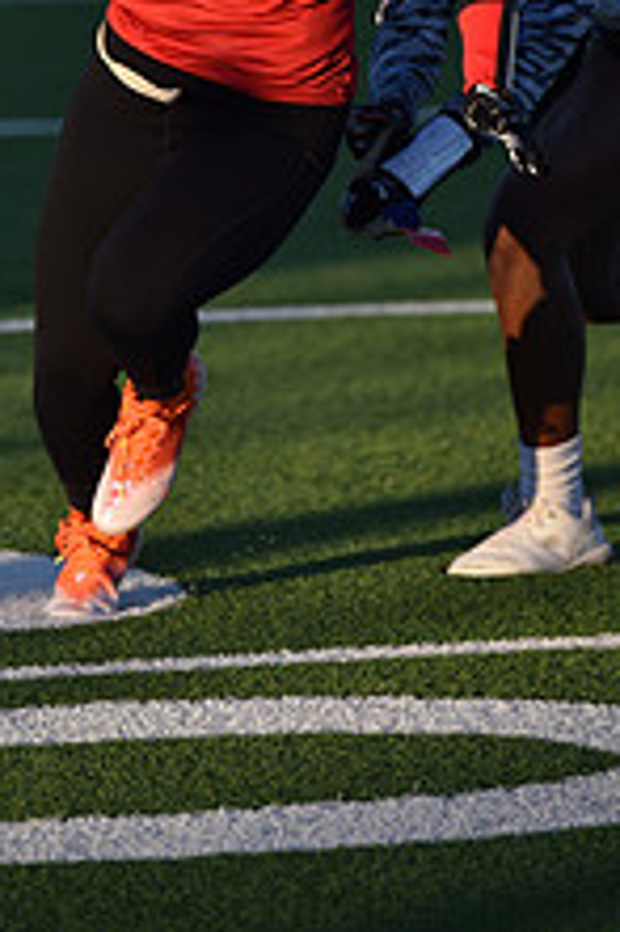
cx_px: 173
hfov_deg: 3.4
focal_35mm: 407
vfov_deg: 5.1
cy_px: -13
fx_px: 10530
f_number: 2.8
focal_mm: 200
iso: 140
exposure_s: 1/1250
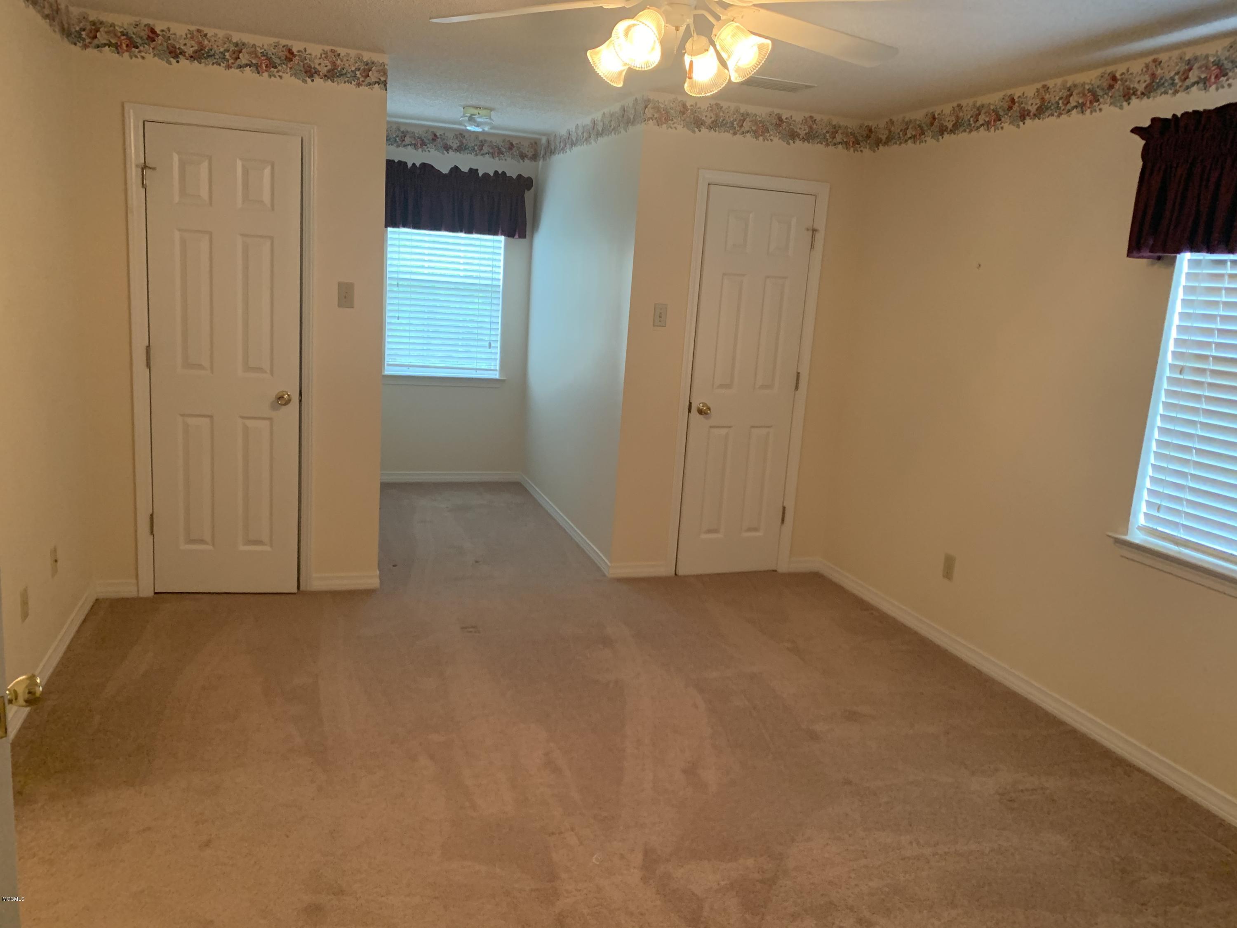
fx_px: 929
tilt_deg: -11.1
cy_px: 464
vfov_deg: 53.1
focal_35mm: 26
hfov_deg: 67.3
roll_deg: -4.2
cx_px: 618
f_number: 1.8
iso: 320
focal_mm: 4.25
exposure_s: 1/60
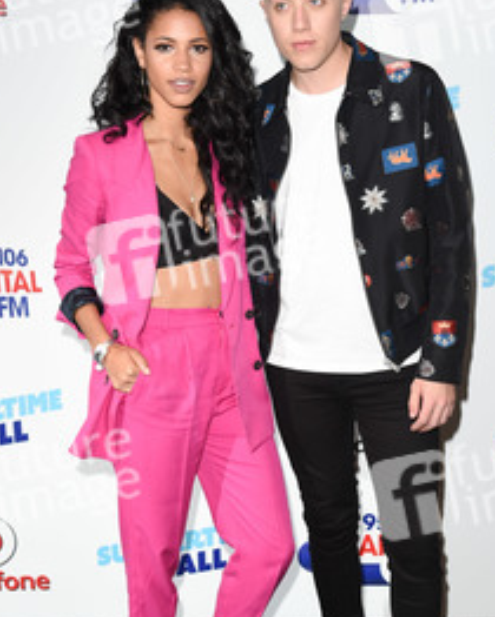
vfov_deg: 29.9
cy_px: 367
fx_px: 1152
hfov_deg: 24.2
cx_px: 277
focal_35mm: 63
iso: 800
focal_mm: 44
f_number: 5.6
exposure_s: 1/250
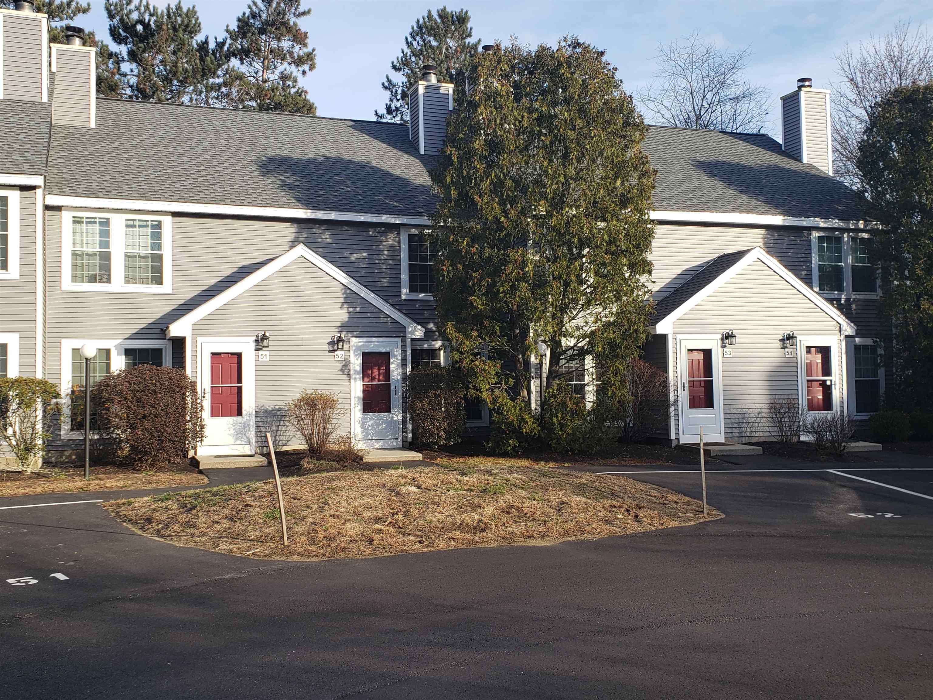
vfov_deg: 53.1
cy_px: 350
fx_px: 701
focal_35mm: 26
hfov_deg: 67.3
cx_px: 466
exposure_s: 1/562
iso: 50
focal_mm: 4.3
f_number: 2.4
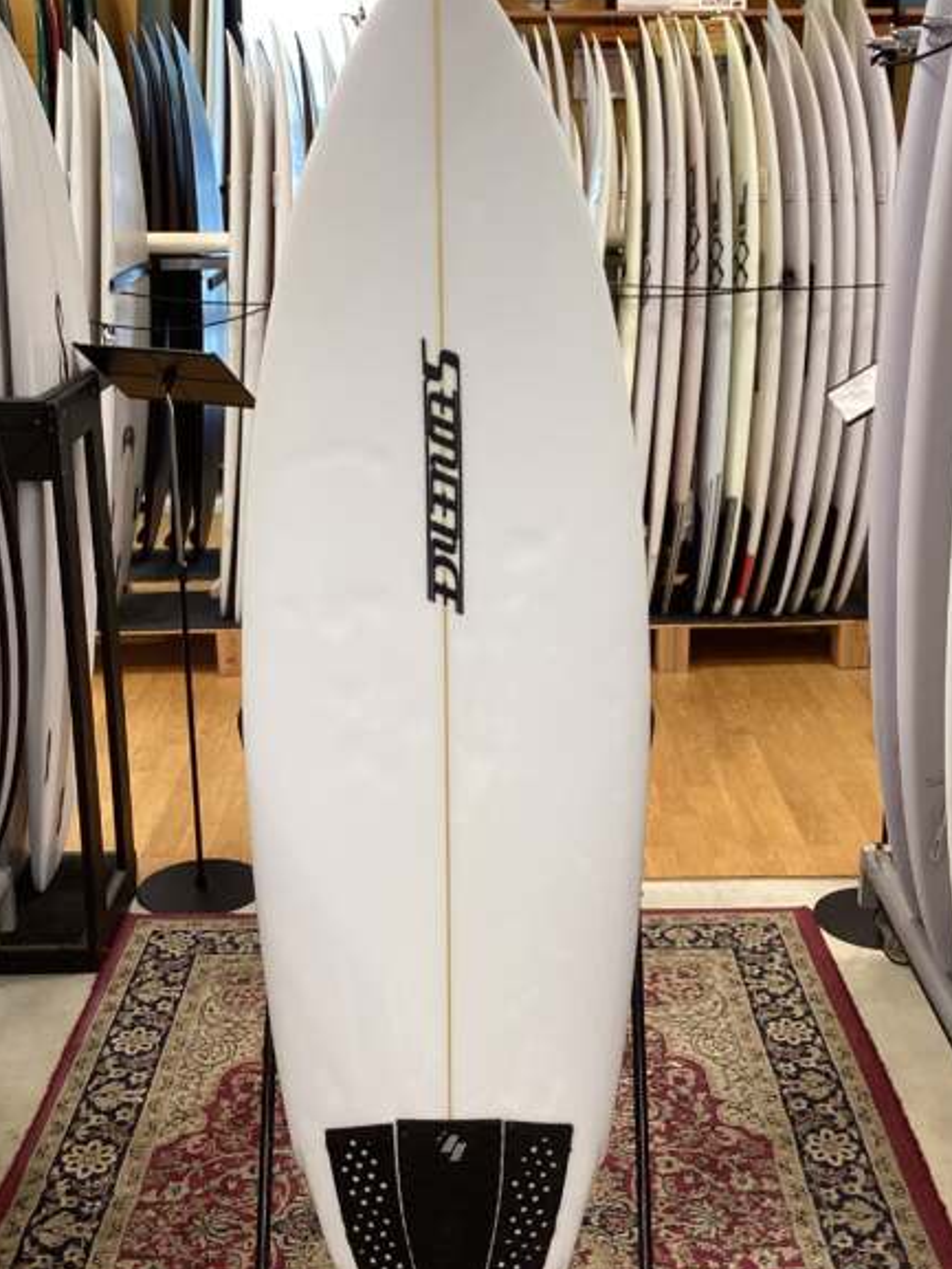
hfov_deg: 33.6
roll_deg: -2.7
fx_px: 1576
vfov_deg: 43.8
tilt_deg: -16.3
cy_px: 629
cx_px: 512
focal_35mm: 43
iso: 64
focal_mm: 3.3
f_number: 2.4
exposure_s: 1/50
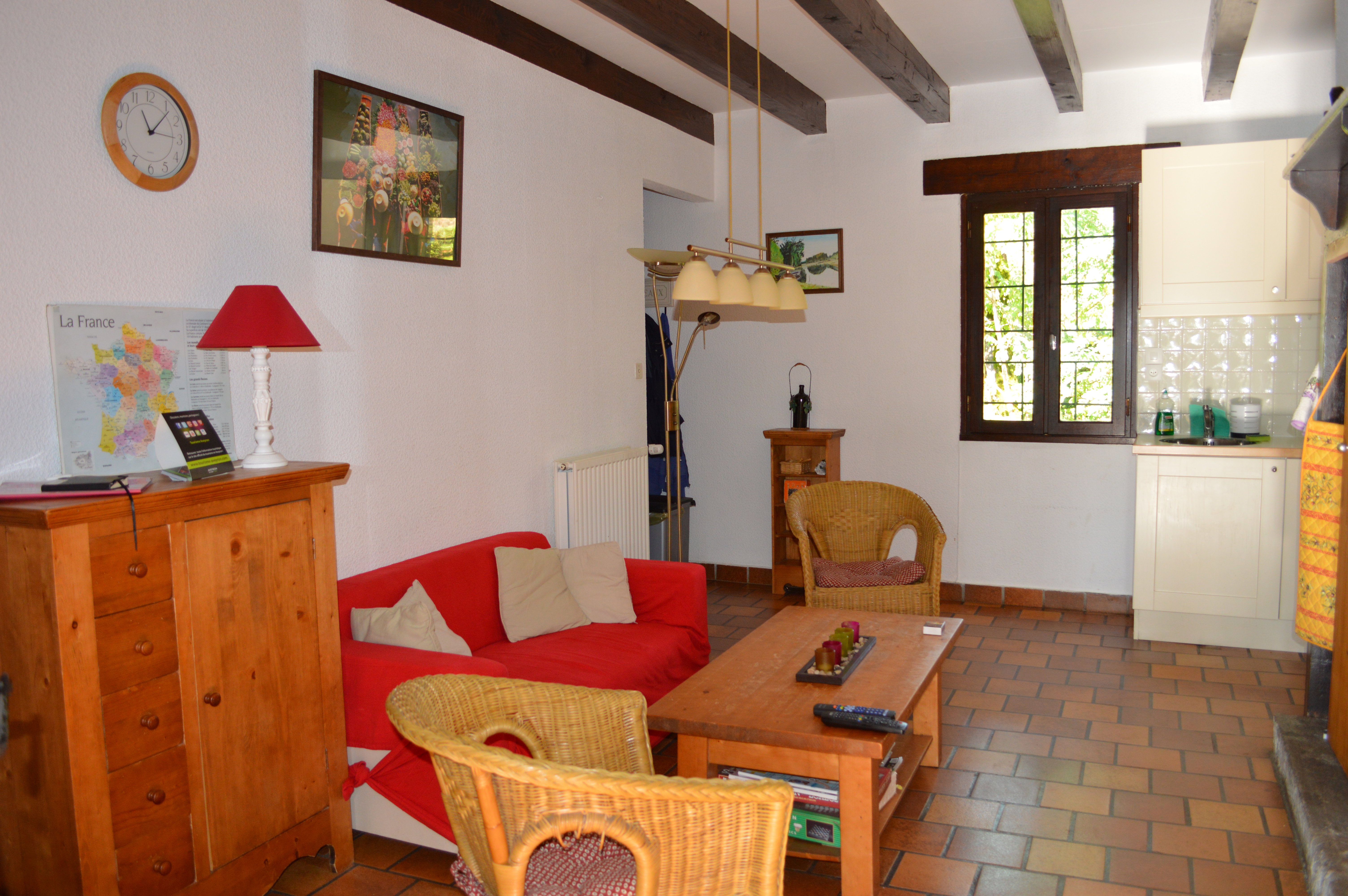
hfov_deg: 67.4
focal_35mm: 27
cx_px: 674
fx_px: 1010
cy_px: 448
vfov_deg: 47.8
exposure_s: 1/60
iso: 400
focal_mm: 18
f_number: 4
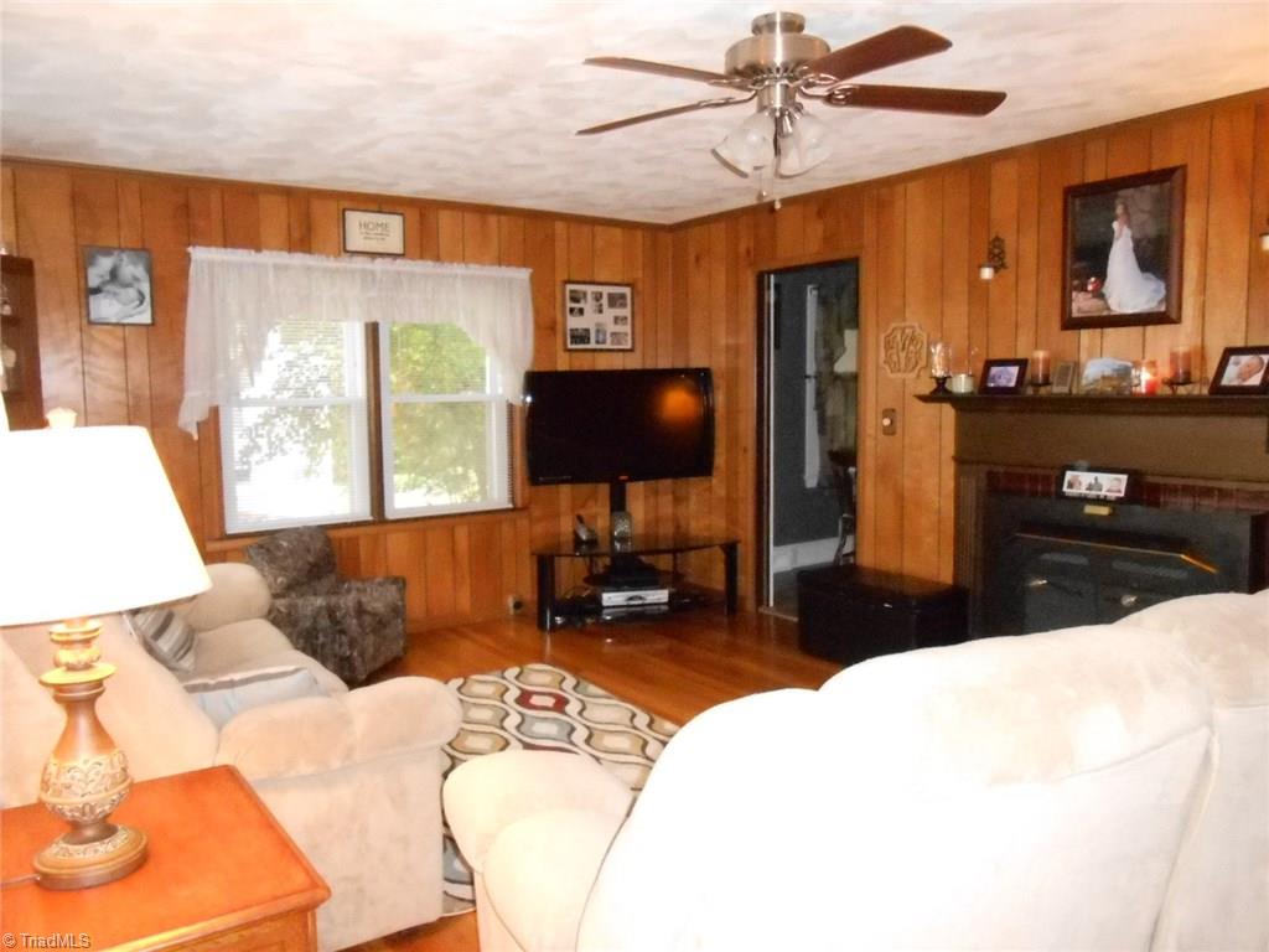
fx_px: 953
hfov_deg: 67.3
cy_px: 476
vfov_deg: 53.1
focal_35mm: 26
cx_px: 634
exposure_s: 1/25
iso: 1250
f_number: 3.5
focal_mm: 4.6
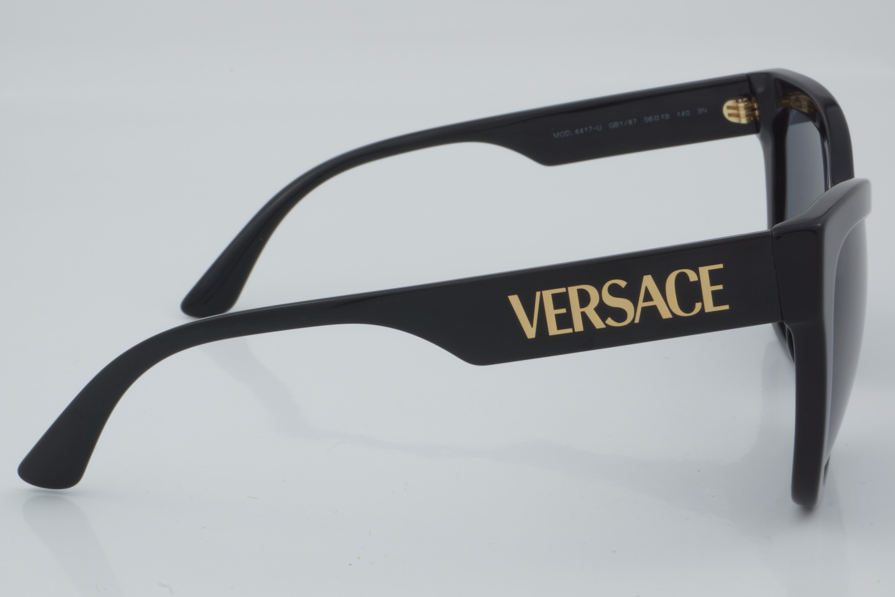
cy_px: 298
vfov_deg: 18.2
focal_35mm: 75
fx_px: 1864
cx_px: 448
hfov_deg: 27.0
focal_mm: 50
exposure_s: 1/4
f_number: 32
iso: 100
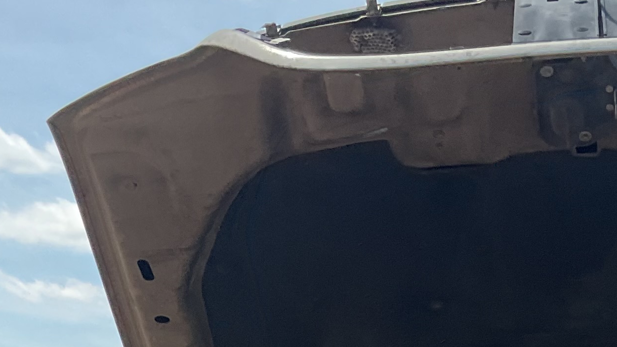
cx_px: 540
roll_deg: -0.1
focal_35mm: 102
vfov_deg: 10.9
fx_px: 1669
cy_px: 688
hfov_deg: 20.6
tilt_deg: -5.2
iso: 16
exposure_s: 1/739
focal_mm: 3
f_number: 1.8
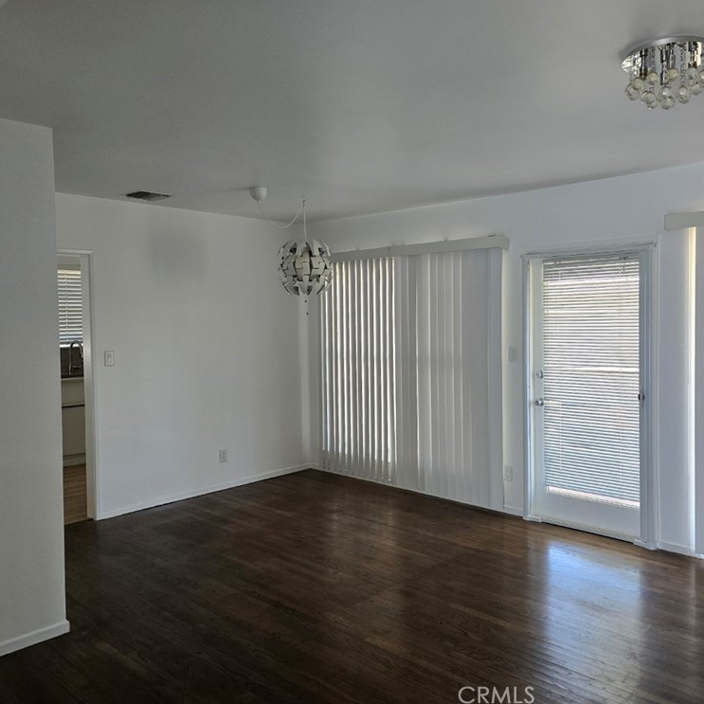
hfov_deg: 57.2
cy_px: 345
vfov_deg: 57.3
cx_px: 381
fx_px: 644
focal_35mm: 28
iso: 160
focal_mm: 6.3
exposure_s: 1/180
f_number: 1.7
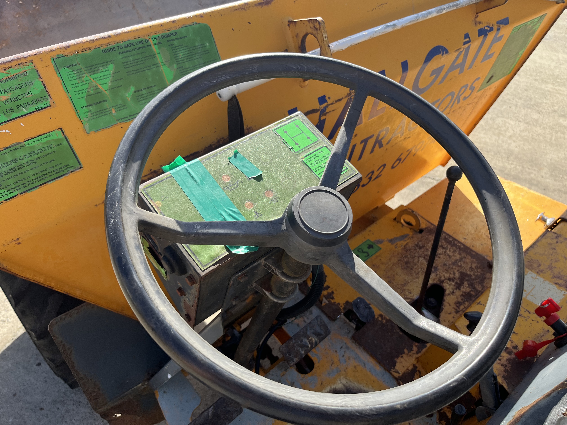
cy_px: 212
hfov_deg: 67.3
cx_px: 284
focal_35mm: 26
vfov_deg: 53.1
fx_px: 426
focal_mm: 5.1
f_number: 1.6
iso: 50
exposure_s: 1/935
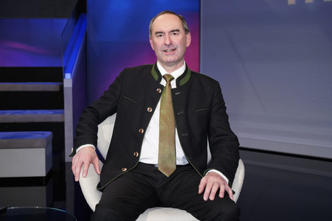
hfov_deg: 46.4
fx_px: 387
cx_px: 166
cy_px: 110
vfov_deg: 31.8
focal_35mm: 42
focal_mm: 42
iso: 2000
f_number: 5
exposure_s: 1/160
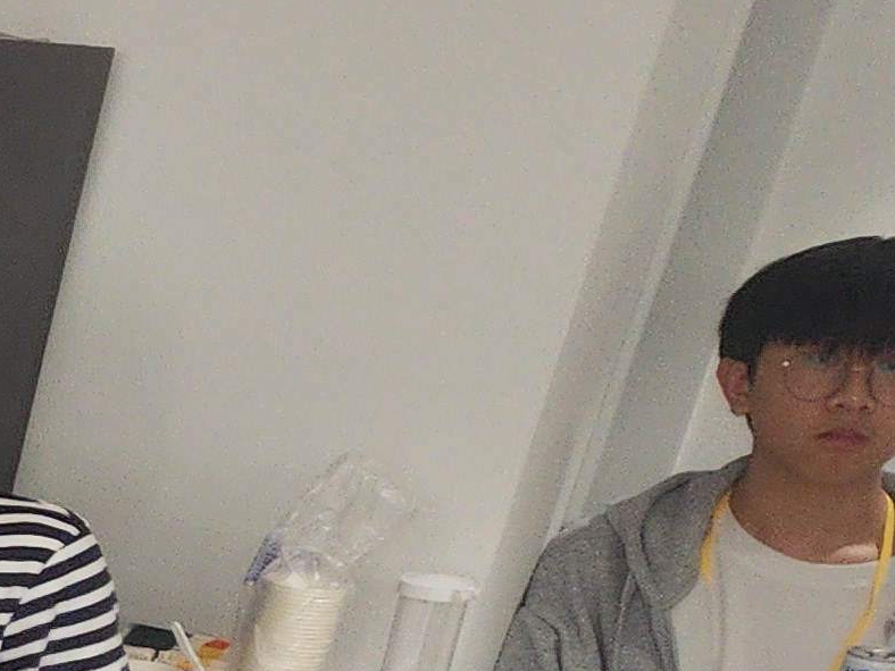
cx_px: -1034
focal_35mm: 66
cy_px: 878
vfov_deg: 20.3
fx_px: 1706
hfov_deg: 17.3
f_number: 2.2
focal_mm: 2.2
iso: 160
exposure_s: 1/60
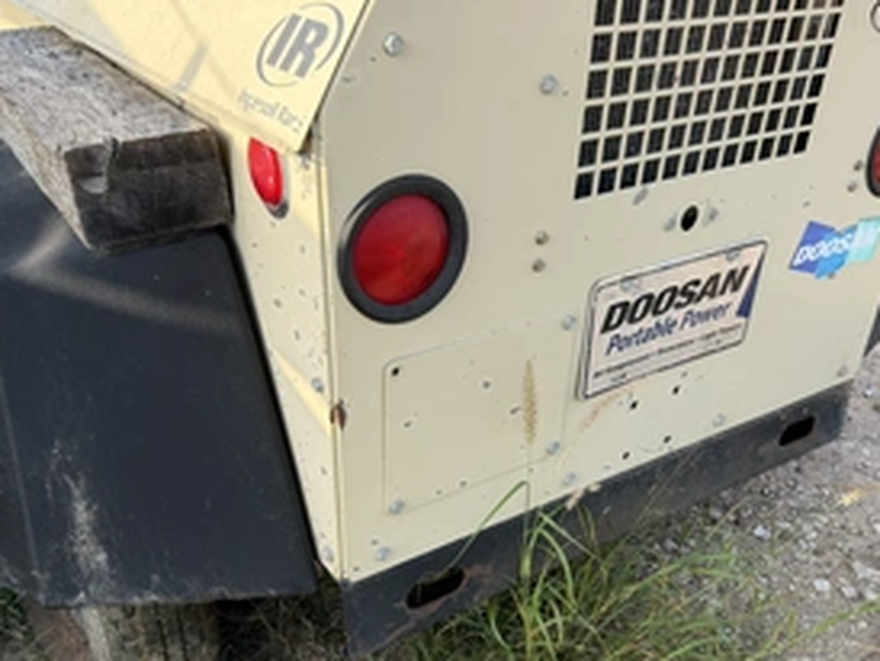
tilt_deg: -40.7
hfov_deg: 52.6
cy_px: 478
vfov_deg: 39.9
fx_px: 891
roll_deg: -2.7
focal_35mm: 35
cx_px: 456
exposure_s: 1/1410
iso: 100
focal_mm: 6.76
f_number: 1.78
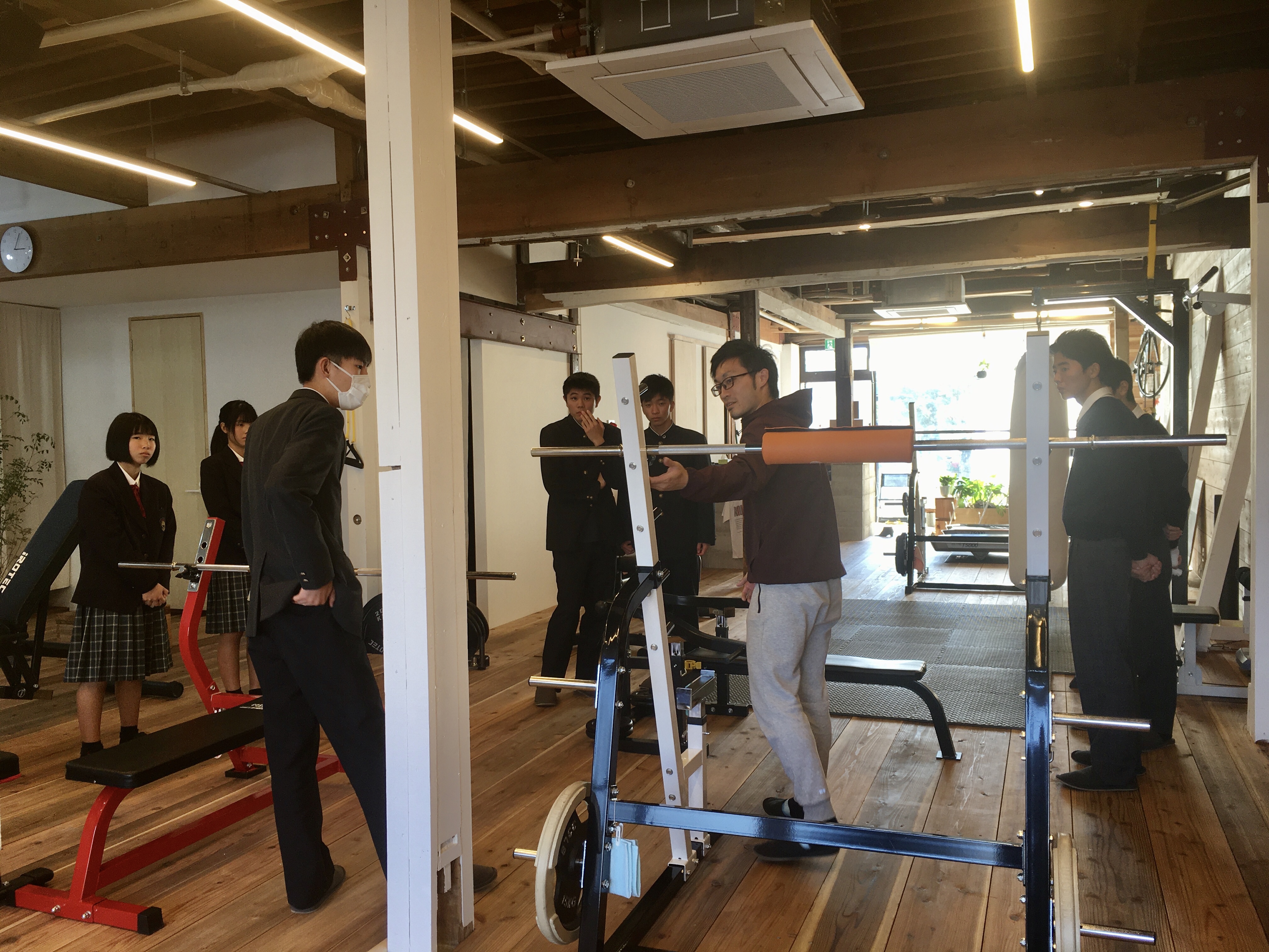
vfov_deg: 48.2
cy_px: 476
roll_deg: +0.5
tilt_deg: -1.8
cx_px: 634
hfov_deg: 61.7
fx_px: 1063
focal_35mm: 29
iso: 25
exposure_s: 1/40
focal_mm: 4.15
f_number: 2.2
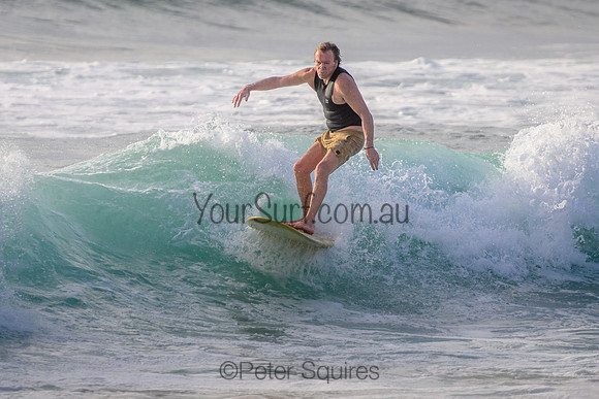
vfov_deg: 2.5
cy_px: 190
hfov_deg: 3.7
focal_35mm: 550
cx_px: 289
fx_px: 9156
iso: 320
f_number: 5.6
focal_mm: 400
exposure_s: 1/2000
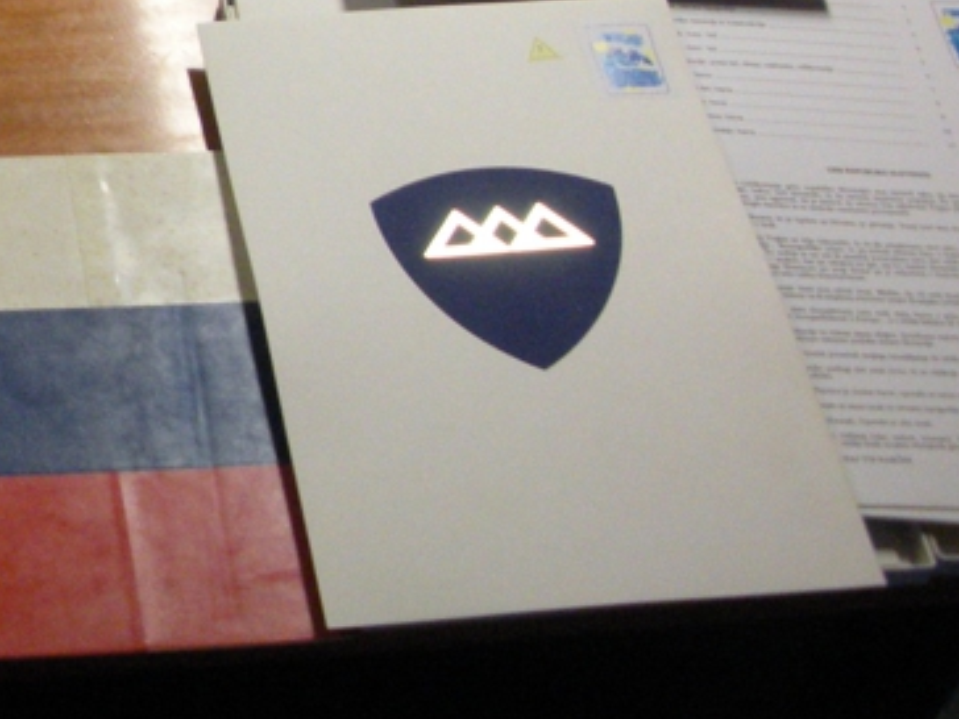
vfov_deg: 14.7
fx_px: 2743
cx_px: -329
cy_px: 37
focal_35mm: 99
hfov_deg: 18.3
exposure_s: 1/58.3
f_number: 3.5
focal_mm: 6.3
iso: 345
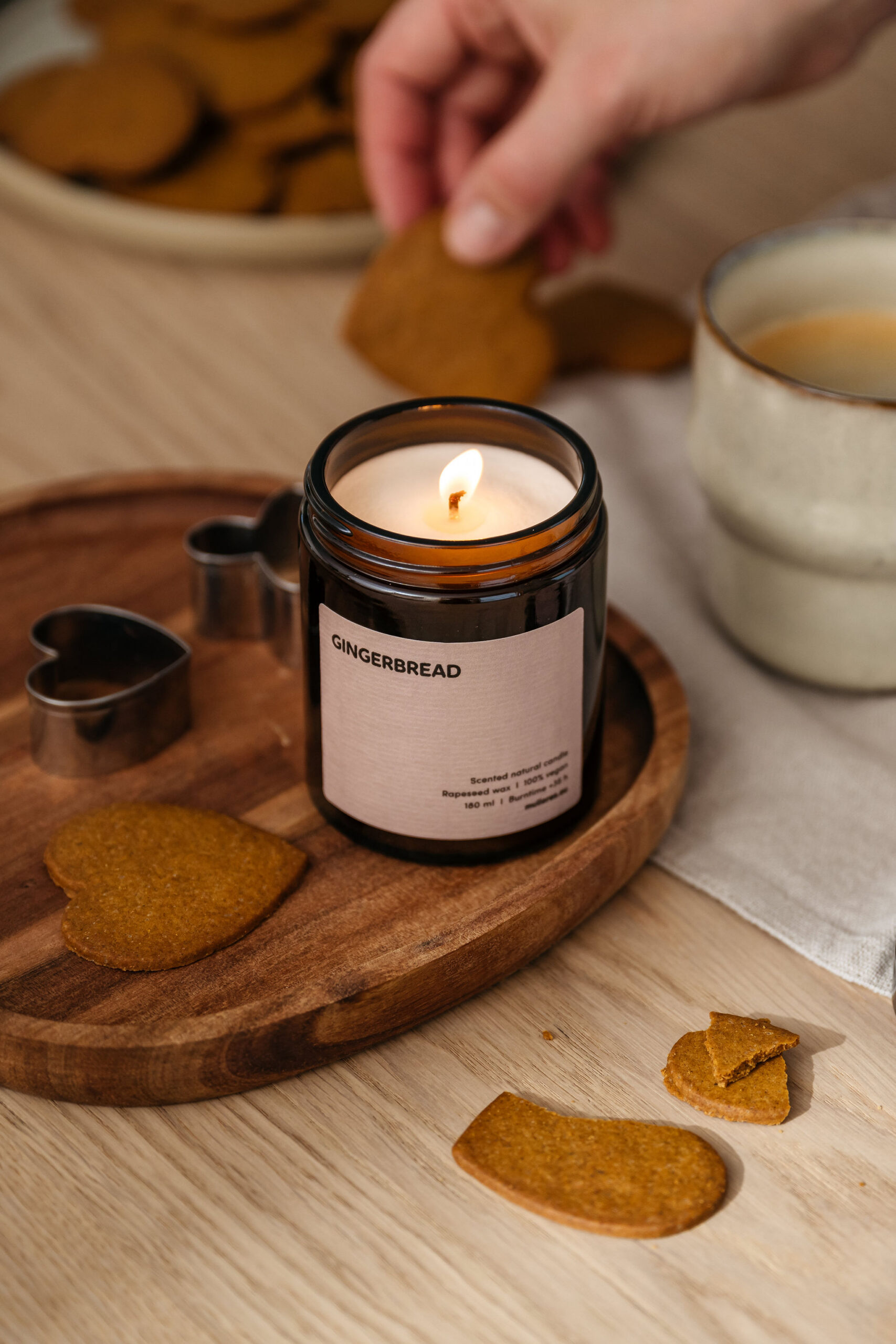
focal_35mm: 107
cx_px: 599
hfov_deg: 12.8
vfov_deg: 19.1
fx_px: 4001
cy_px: 677
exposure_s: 1/200
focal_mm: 70
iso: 200
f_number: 2.8
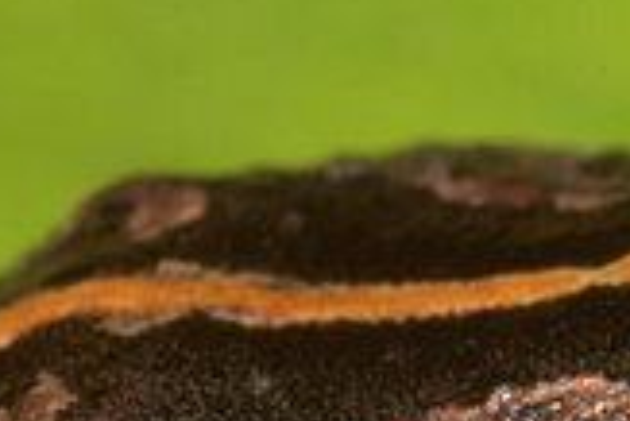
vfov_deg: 1.8
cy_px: 881
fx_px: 13565
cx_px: 638
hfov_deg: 2.7
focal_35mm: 774
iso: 100
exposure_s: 1/60
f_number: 32
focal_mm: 105
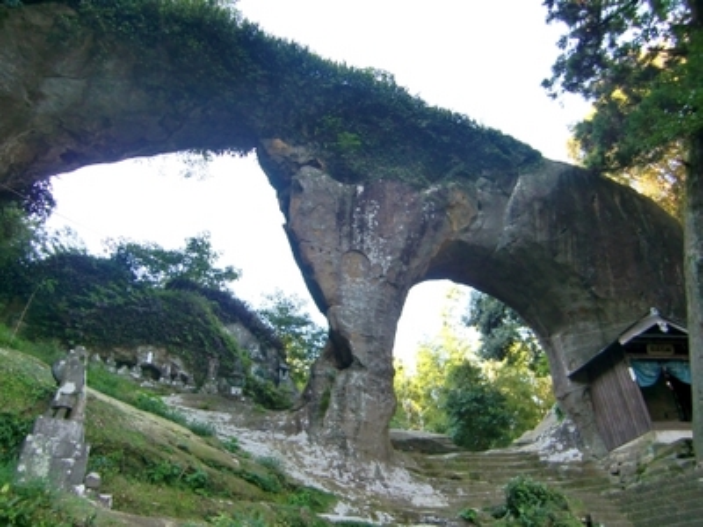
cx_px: 352
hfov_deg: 63.4
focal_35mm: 28
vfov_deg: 49.7
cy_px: 264
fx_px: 569
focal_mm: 4.9
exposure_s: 1/80
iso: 100
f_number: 2.6
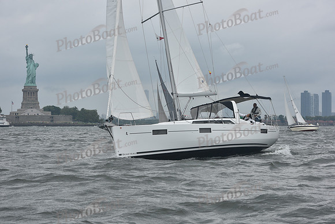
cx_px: 168
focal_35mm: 90
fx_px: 838
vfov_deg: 15.2
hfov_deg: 22.6
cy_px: 112
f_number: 8
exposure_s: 1/640
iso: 250
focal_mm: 90
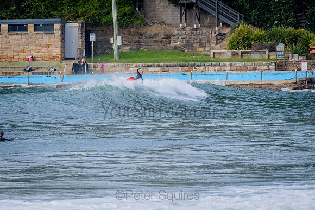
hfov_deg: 2.7
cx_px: 158
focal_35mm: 750
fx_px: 6564
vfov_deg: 1.8
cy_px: 105
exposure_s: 1/2000
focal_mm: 500
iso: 560
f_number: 5.6
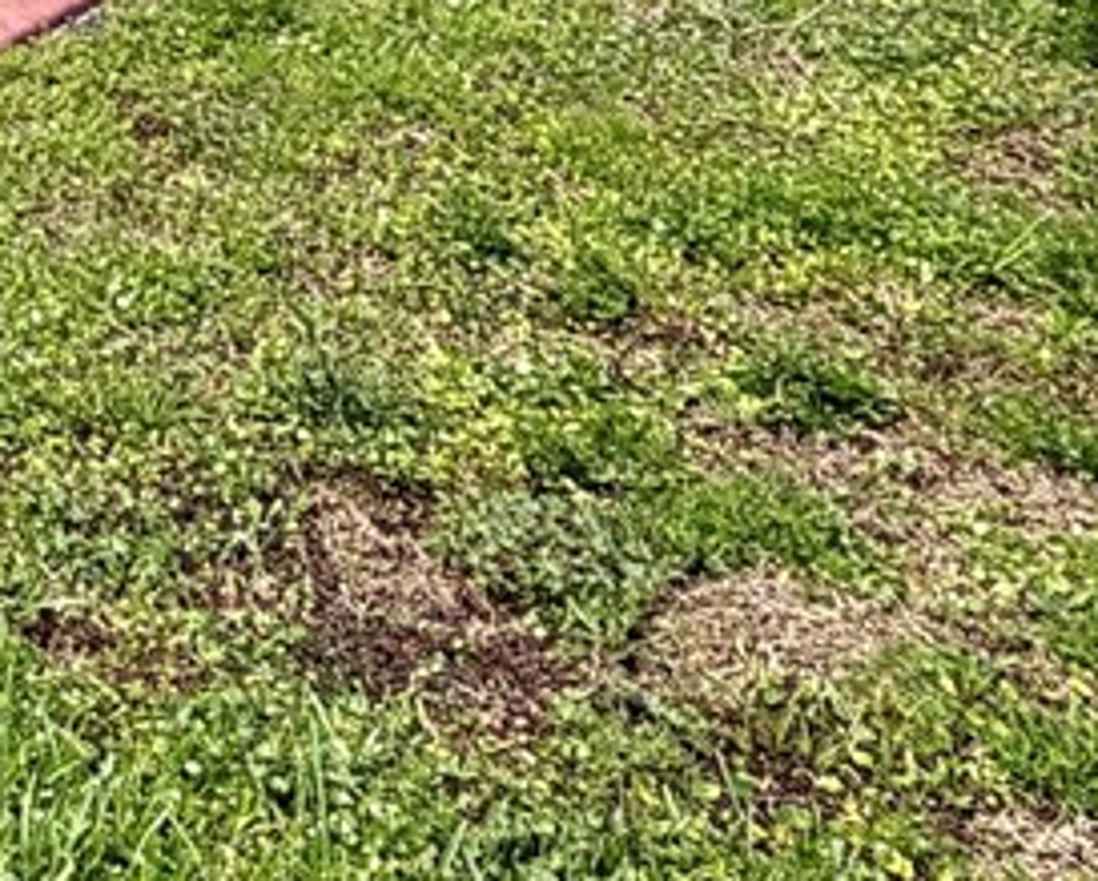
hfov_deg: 20.2
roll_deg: +0.2
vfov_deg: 15.8
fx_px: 2603
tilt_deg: -2.1
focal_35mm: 80
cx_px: -587
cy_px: -784
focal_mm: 2.22
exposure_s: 1/770
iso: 20
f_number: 2.2
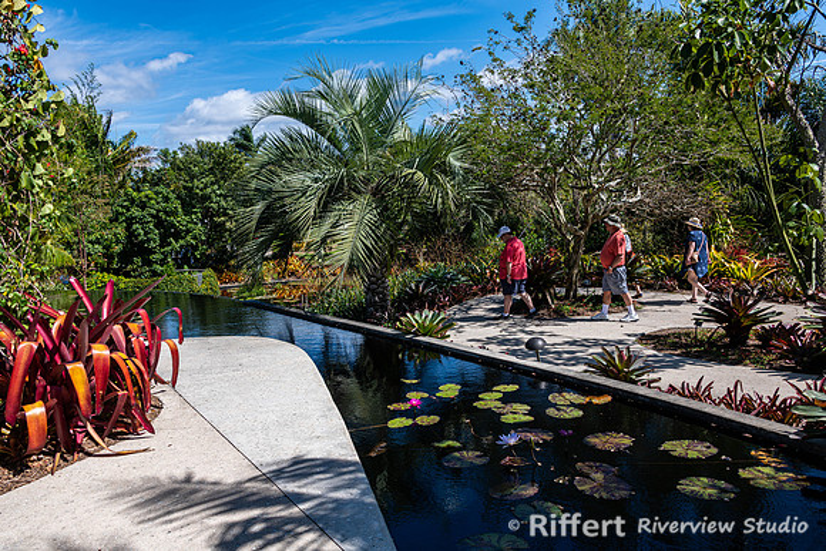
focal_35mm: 28
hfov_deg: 65.5
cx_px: 413
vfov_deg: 46.4
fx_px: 643
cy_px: 276
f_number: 8
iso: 64
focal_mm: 28
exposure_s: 1/160
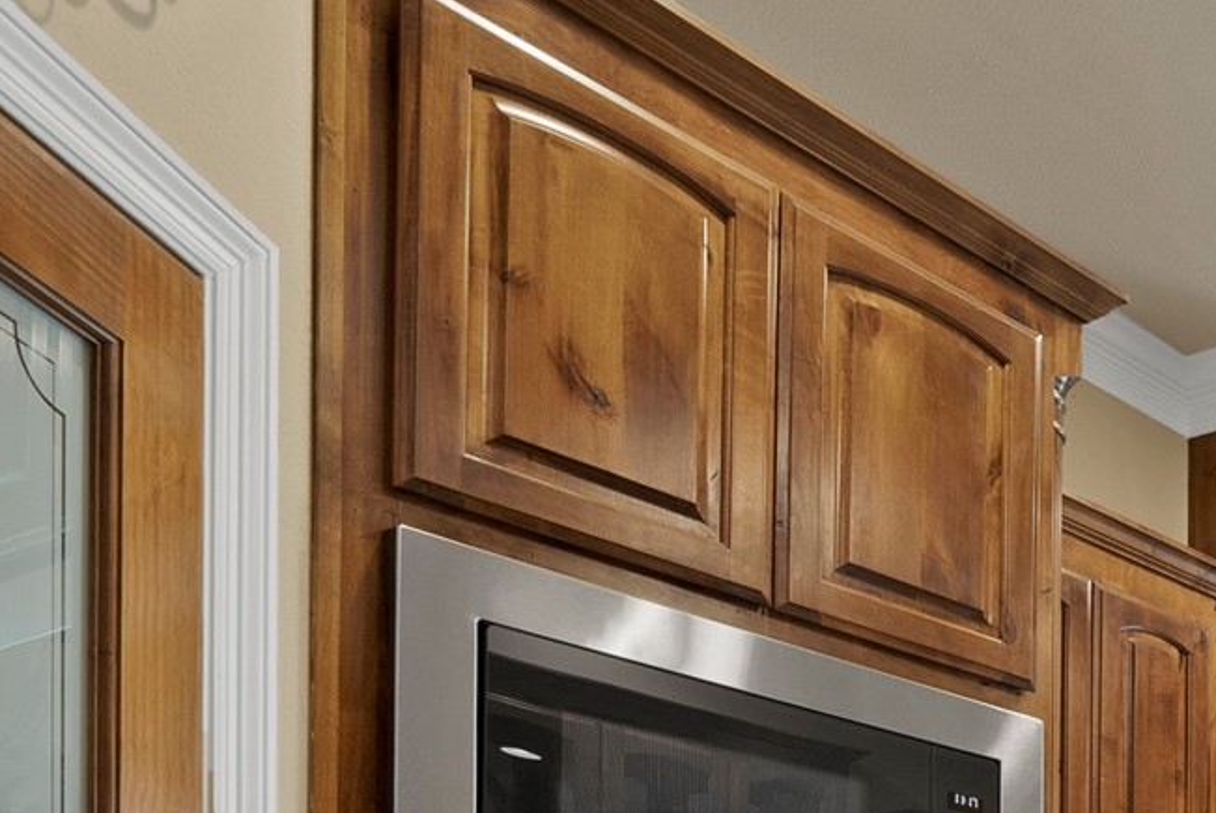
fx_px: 1352
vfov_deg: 25.1
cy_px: 1234
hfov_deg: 29.7
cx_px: 1803
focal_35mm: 40
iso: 640
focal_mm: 12
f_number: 9
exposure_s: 1/2.5
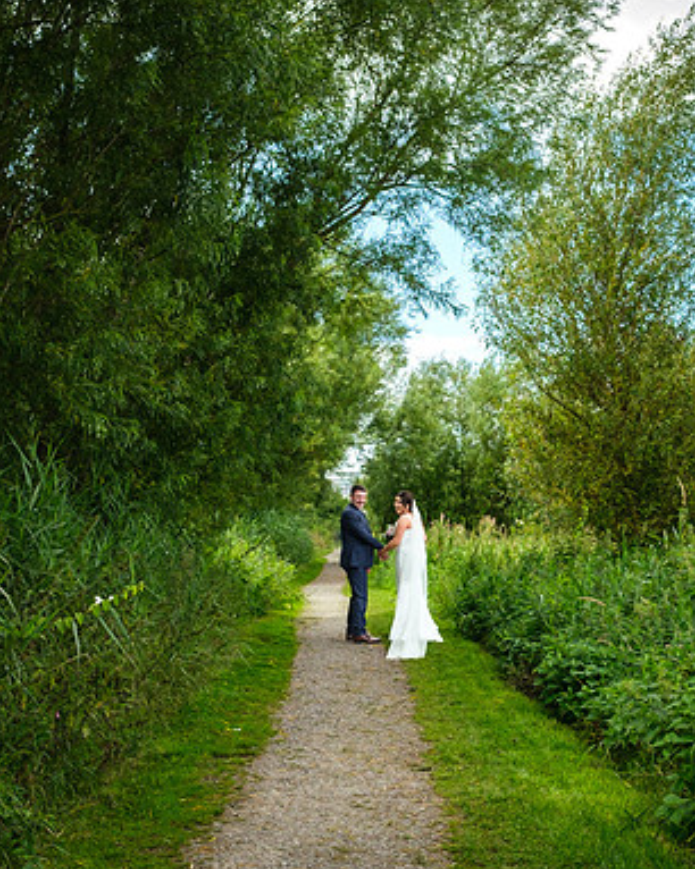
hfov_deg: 32.7
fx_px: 1184
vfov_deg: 39.9
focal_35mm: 46
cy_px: 570
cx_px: 331
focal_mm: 16
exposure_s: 1/200
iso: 200
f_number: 4.5
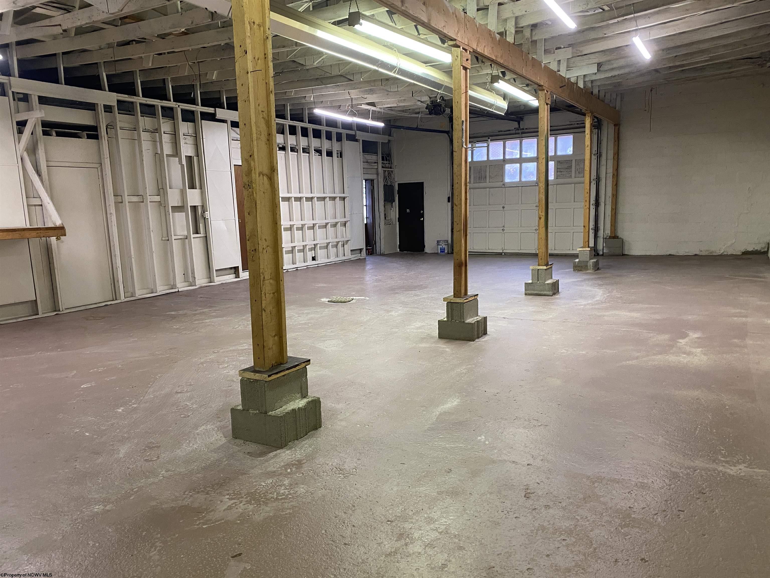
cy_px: 289
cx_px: 385
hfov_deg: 67.3
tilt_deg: -9.8
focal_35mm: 26
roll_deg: +2.3
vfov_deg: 53.1
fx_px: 578
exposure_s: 1/60
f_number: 1.8
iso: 200
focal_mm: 4.25
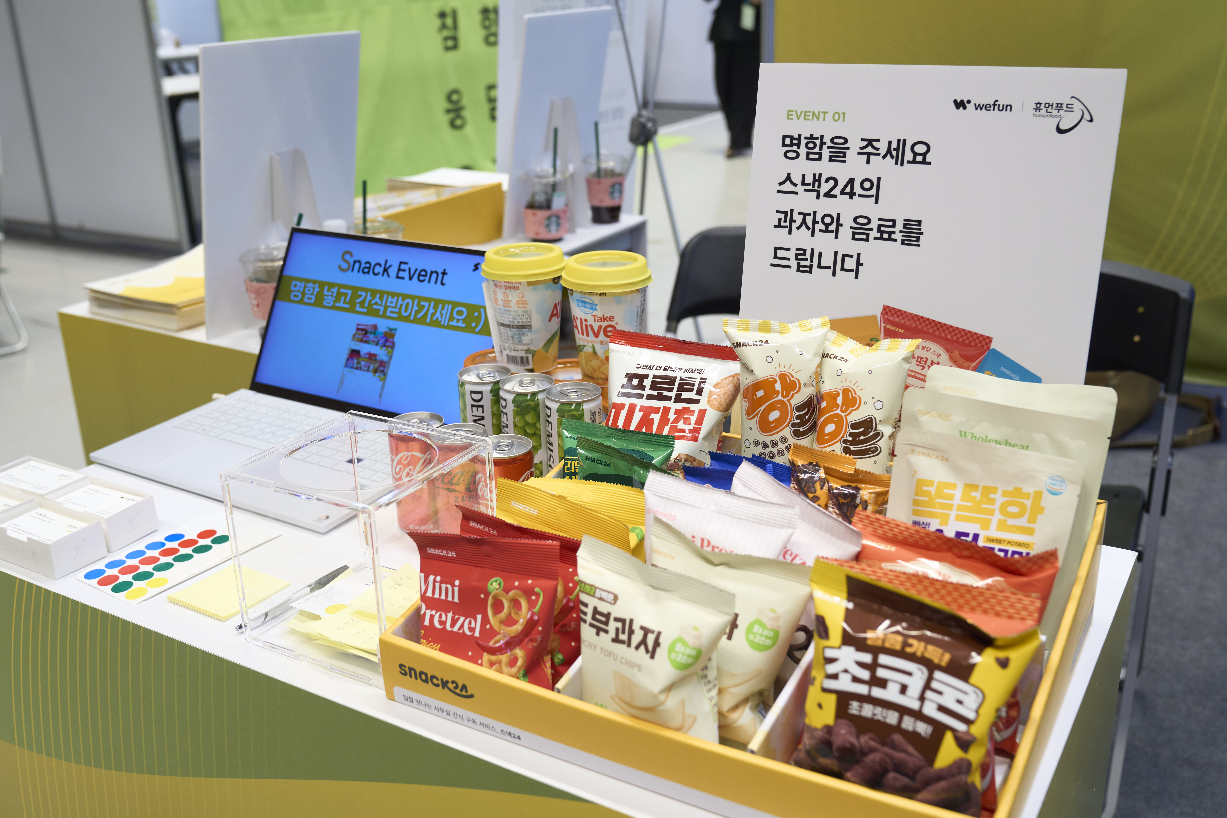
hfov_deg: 55.8
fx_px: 1159
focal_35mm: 34
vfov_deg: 38.9
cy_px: 409
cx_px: 614
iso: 1250
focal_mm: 34
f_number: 4.5
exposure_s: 1/160
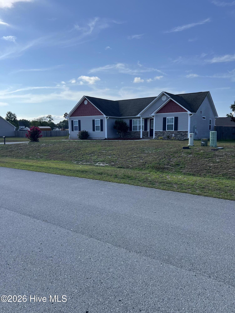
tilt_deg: -4.6
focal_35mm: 26
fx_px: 235
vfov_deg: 67.3
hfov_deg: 53.1
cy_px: 156
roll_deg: +0.2
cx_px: 118
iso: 50
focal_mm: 5.7
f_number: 1.5
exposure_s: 1/4115
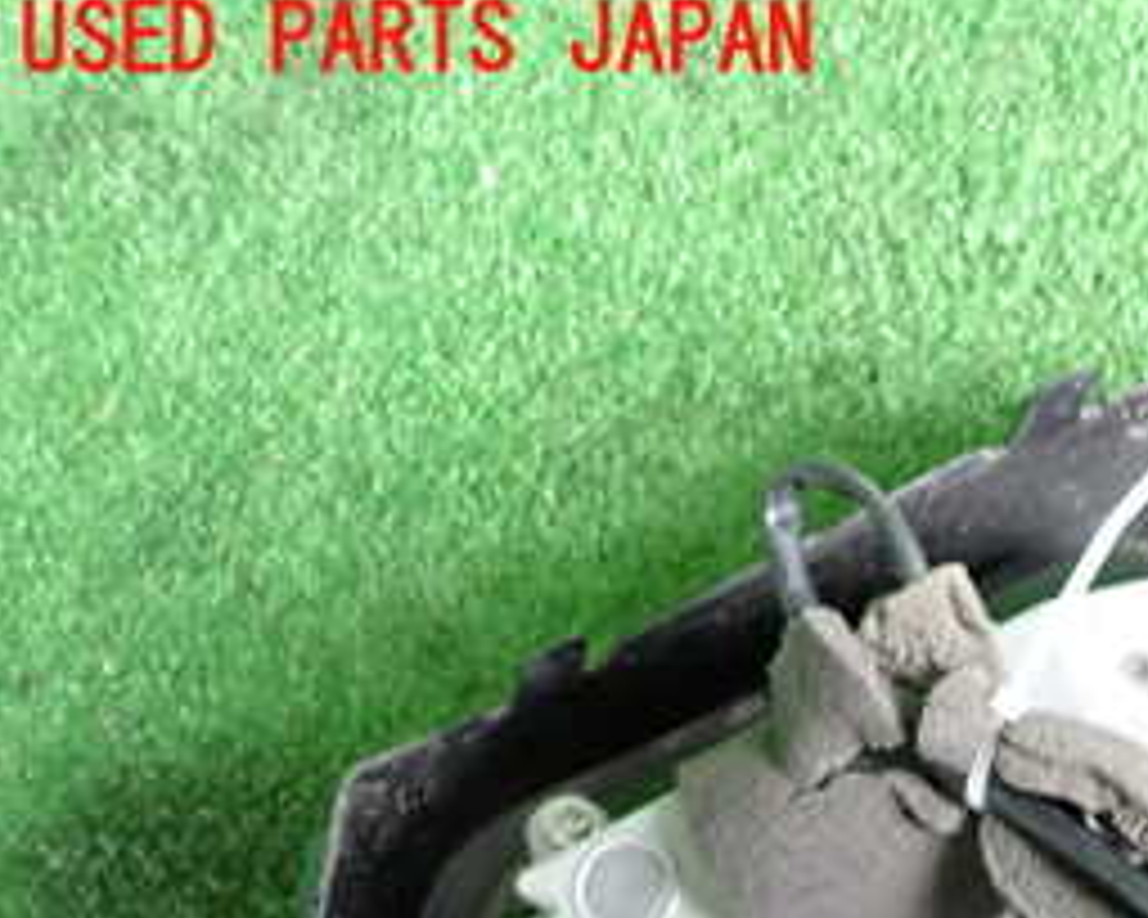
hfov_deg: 25.0
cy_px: 999
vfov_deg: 21.1
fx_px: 2344
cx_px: 1346
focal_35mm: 69
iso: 500
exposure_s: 1/30
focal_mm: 5.4
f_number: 2.3
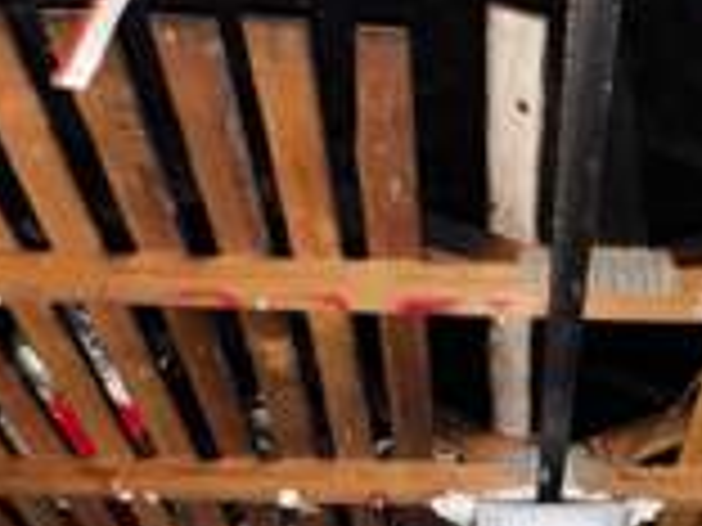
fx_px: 872
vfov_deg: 33.4
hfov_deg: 42.3
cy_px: 326
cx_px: 540
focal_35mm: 43
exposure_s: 1/16
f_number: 2.2
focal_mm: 2.22
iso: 1000
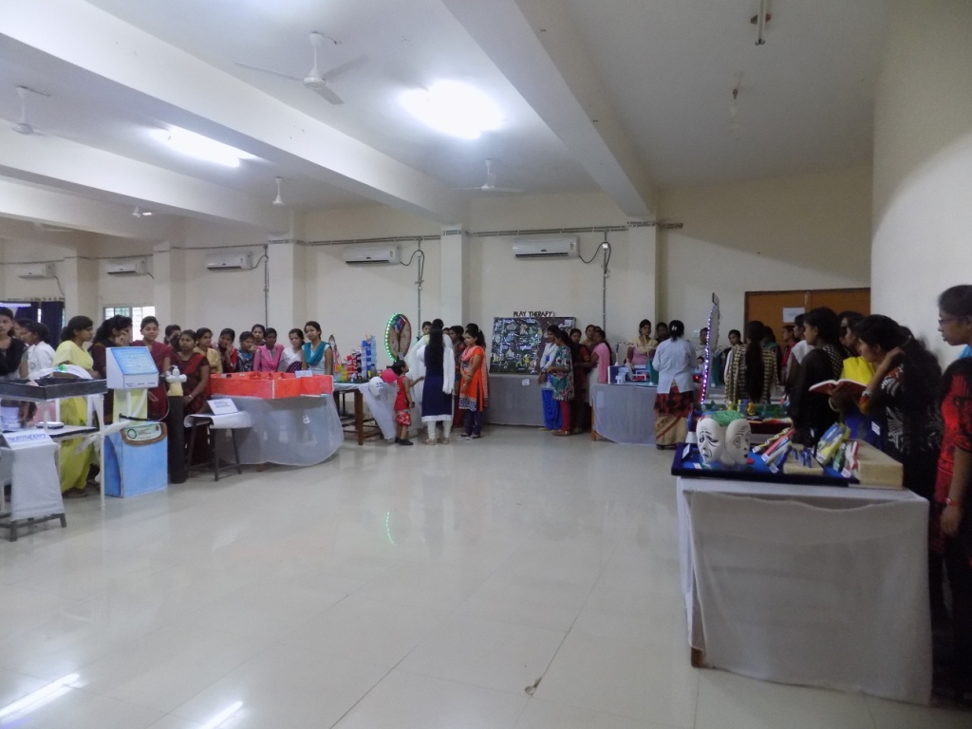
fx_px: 646
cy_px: 364
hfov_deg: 73.9
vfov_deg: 58.9
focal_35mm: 23
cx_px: 486
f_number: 3.1
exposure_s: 1/25
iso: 400
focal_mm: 4
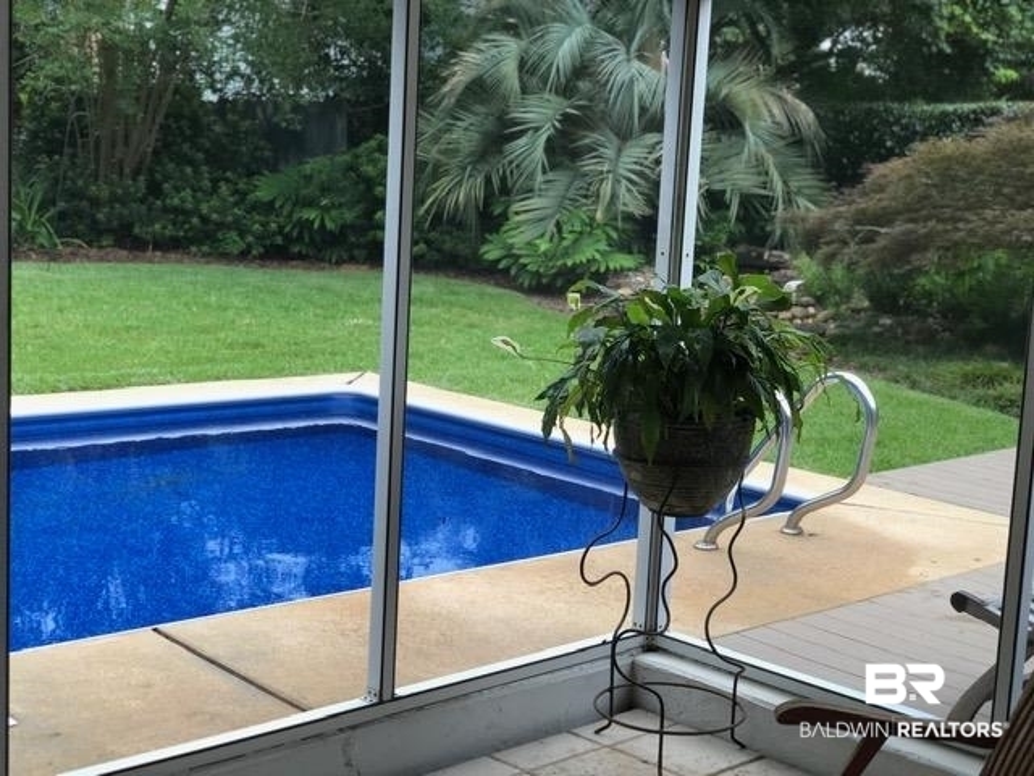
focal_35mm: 52
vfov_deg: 28.0
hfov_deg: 36.8
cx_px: 517
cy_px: 388
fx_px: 1553
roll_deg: -1.5
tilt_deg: -8.3
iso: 16
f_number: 2.4
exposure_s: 1/60
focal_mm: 6
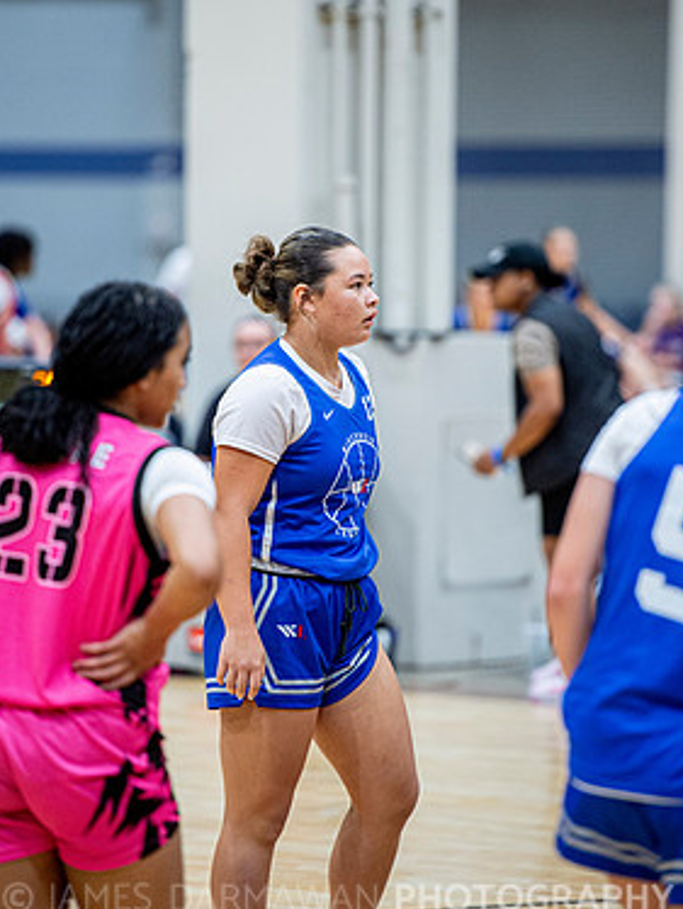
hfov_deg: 6.4
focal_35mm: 231
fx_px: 6070
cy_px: 386
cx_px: 334
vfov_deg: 8.6
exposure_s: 1/400
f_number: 2.8
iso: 2000
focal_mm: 200
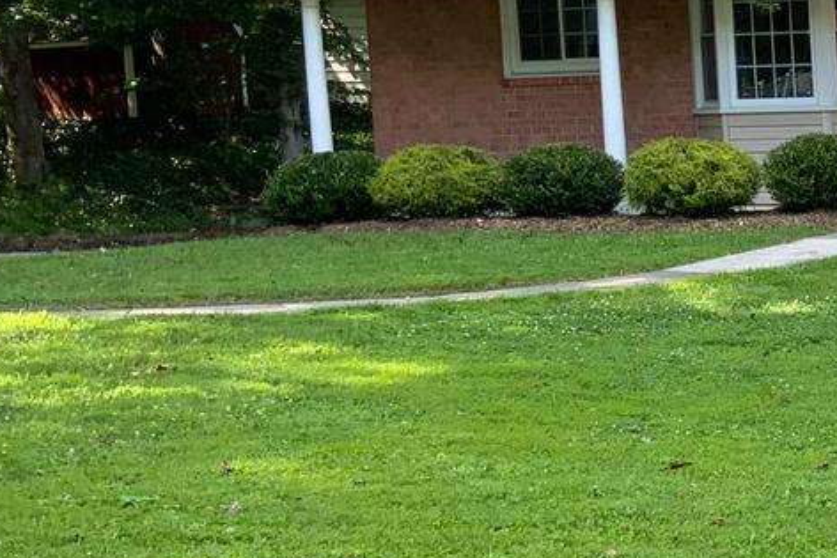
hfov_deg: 19.7
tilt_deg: -5.0
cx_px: 1195
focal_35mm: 92
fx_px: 2140
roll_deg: +0.8
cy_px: 291
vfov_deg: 14.9
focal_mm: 3
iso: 16
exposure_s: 1/185
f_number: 1.8
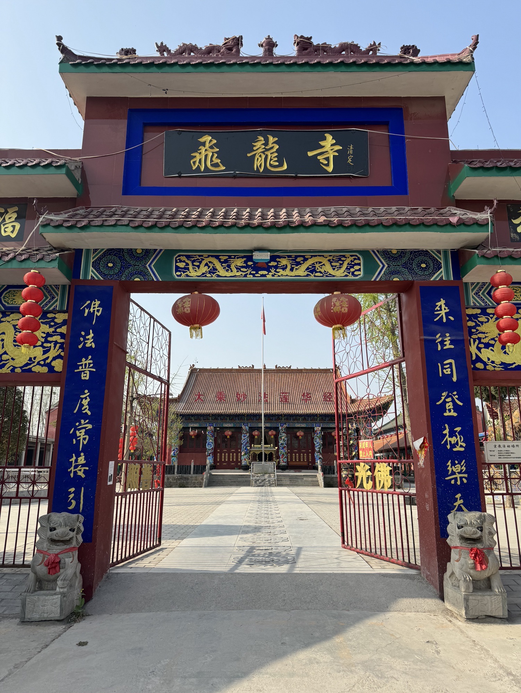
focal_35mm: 24
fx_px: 481
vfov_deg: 71.6
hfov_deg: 56.9
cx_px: 260
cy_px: 346
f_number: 1.78
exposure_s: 1/2604
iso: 80
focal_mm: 6.86
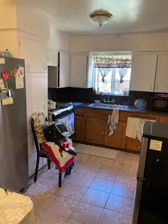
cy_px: 112
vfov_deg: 61.7
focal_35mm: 29
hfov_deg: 48.2
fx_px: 188
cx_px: 84
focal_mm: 3
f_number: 1.8
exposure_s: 1/60
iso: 200
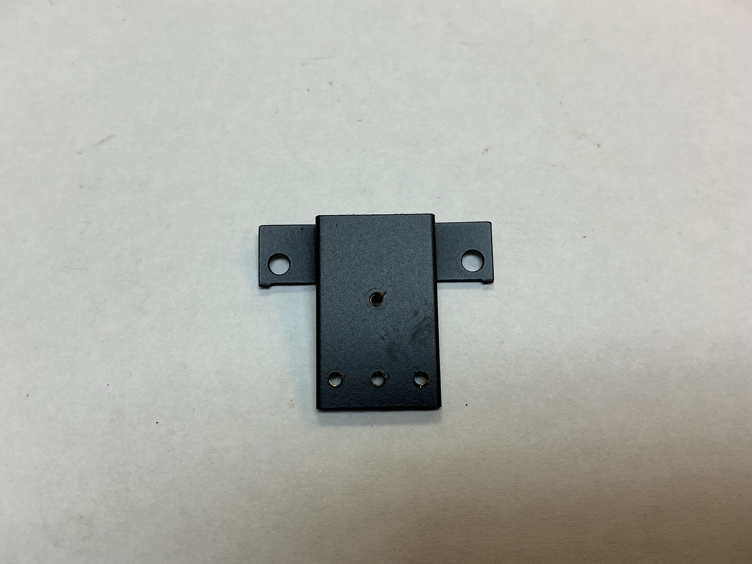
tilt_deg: -68.5
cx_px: 376
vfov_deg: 48.2
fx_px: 630
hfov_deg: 61.7
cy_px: 282
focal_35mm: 29
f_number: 1.8
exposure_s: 1/100
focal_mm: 3
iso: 25
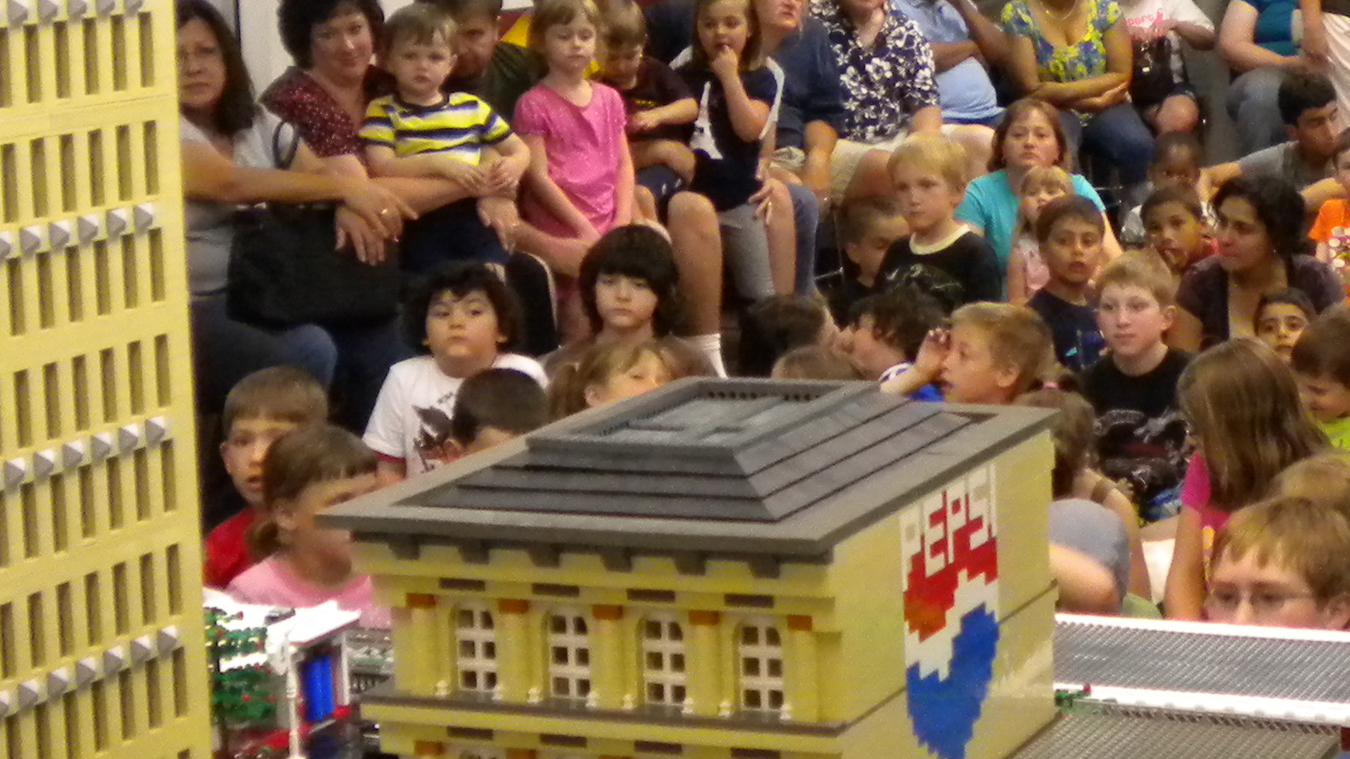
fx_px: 3150
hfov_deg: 24.0
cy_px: 216
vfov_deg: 13.7
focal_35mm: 88
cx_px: 936
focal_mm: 6.3
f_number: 3.1
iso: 400
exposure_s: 1/63.2
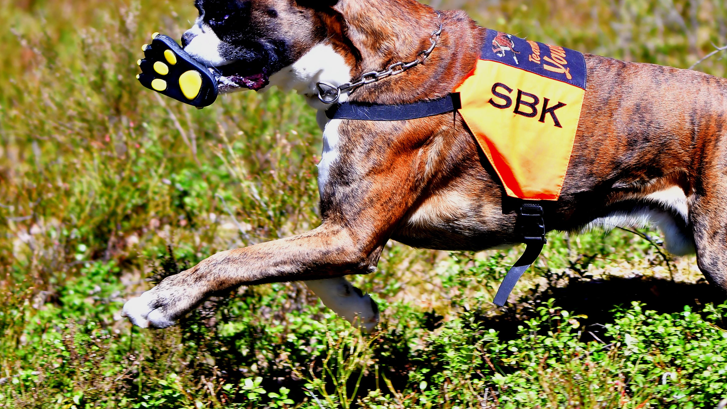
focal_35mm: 177
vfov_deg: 6.9
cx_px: 420
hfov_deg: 12.2
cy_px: 121
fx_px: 3412
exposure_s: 1/1250
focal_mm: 70
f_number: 2.8
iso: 220
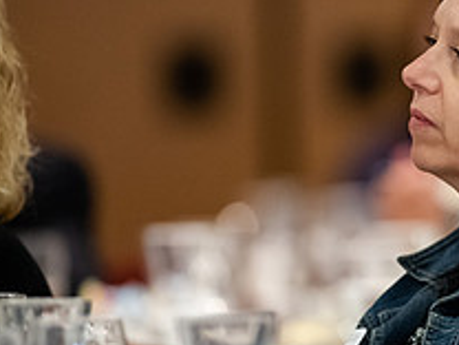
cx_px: 536
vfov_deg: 1.8
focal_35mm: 804
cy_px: 196
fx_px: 10661
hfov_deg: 2.5
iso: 2500
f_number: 2.8
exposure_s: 1/200
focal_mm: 300
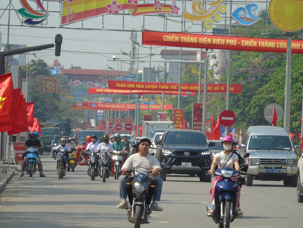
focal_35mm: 331
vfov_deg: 4.5
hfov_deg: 6.0
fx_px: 2898
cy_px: 112
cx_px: 136
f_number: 4.9
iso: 80
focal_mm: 50
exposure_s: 1/320
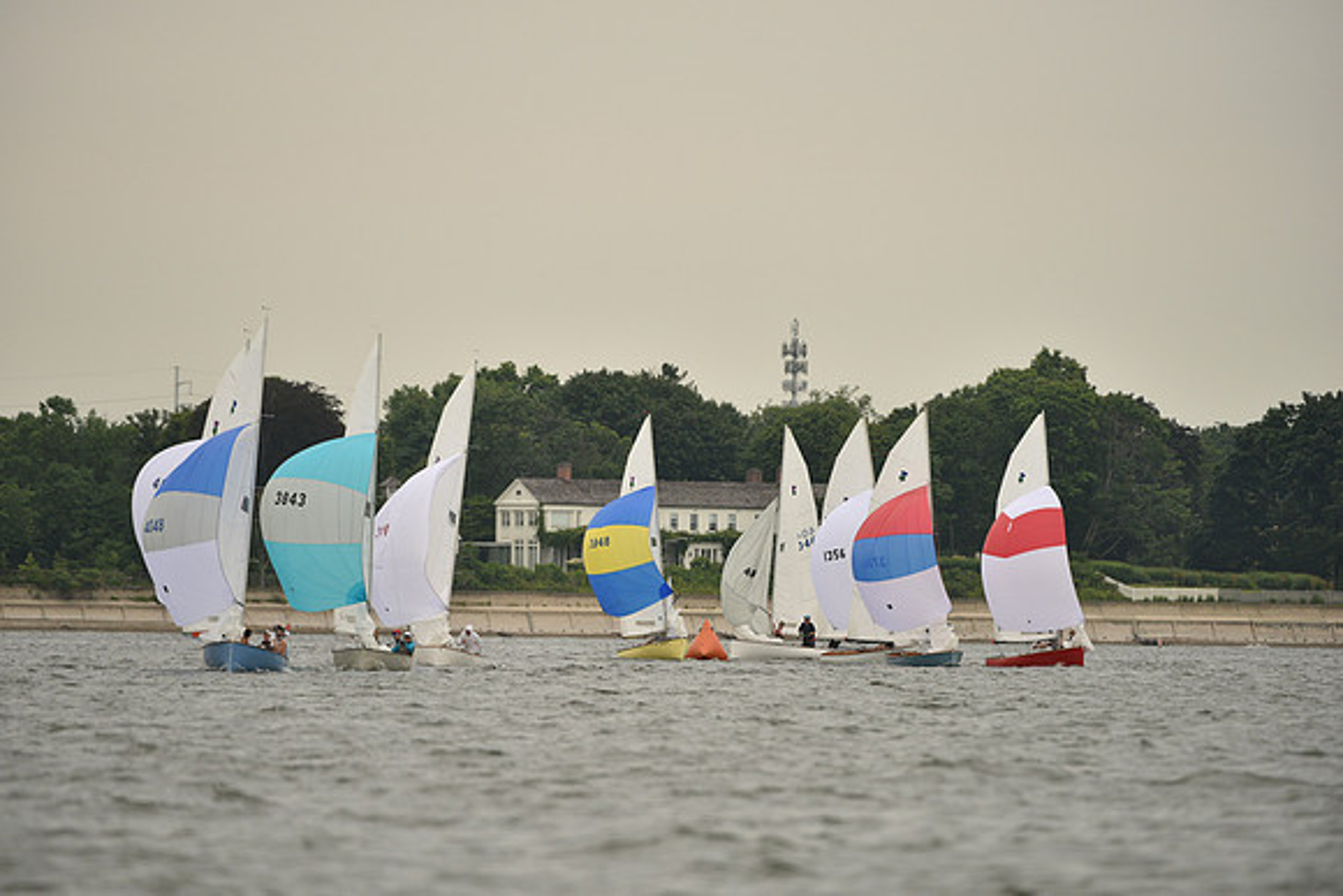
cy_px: 448
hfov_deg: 5.2
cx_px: 672
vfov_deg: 3.4
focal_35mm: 400
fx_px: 14925
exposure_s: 1/1250
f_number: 5
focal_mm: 400
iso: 320
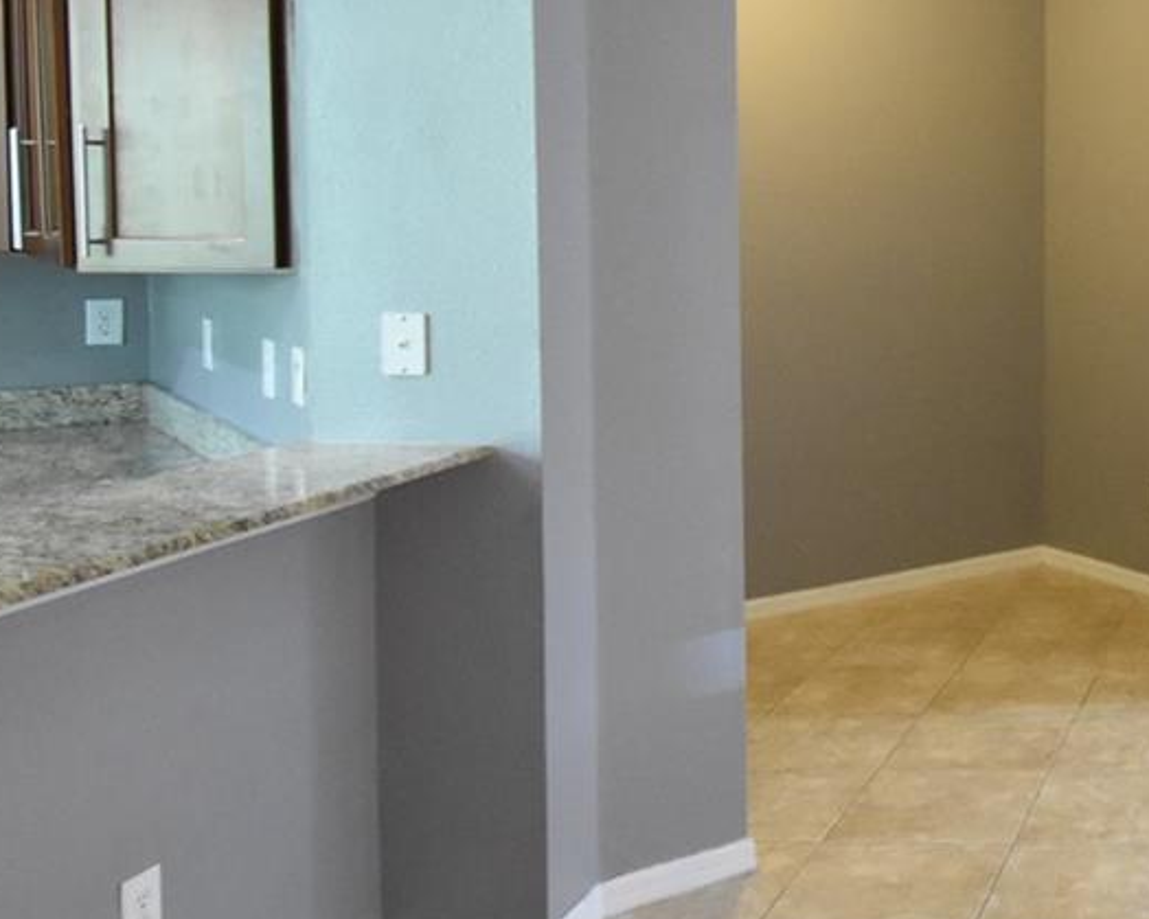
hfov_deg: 34.5
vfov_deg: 34.3
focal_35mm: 43
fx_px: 1462
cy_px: 252
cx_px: 1370
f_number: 3.5
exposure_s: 1/60
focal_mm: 10
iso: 2500
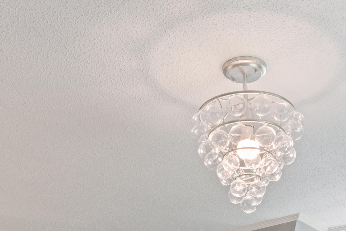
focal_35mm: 74
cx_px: 242
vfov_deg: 18.3
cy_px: 164
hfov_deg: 27.1
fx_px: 711
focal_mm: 30
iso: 320
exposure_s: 1/5
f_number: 10
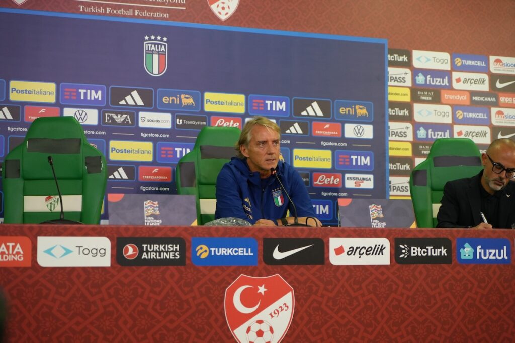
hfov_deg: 28.8
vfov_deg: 19.5
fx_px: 1001
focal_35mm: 70
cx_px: 258
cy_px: 172
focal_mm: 70
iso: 3200
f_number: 4
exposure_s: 1/160
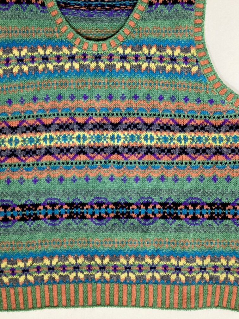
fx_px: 377
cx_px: 98
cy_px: 140
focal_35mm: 41
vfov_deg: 45.7
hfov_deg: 35.0
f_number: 2.4
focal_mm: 3.3
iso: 125
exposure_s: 1/50
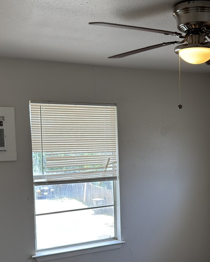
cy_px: 167
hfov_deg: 30.4
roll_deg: -0.1
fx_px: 380
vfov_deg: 37.8
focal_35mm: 49
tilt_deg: -5.1
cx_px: 155
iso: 80
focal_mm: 6.76
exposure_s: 1/197
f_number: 1.78
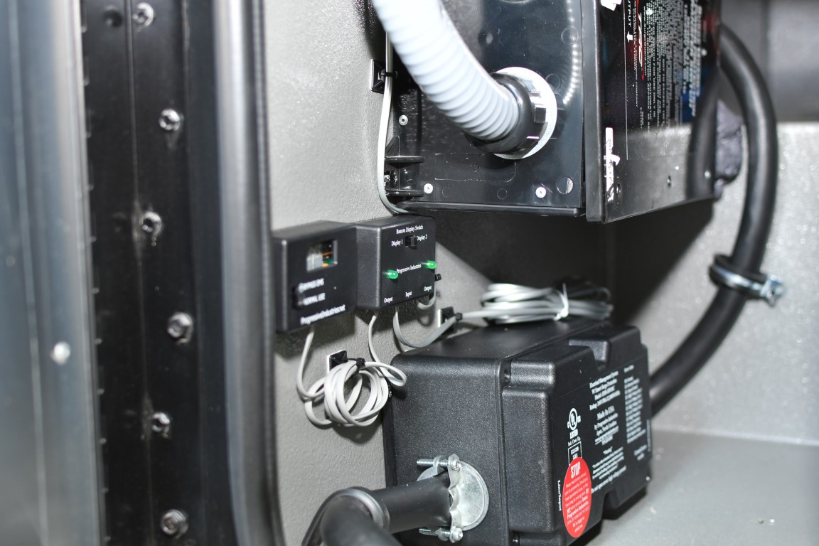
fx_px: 1194
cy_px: 273
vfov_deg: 25.8
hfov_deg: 37.9
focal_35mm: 52
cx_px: 410
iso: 250
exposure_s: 1/60
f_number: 3.2
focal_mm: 35
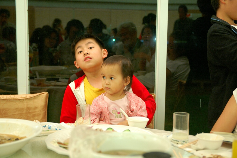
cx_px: 118
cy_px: 79
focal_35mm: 57
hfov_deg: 35.1
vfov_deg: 23.7
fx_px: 375
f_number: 2.8
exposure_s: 1/15
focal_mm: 38
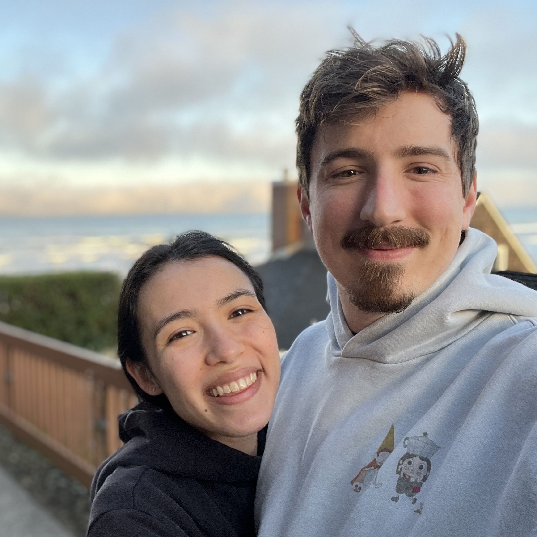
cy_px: 270
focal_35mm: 36
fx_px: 632
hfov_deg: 45.8
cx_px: 211
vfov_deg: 46.0
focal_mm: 2.71
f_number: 2.2
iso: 64
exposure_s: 1/121
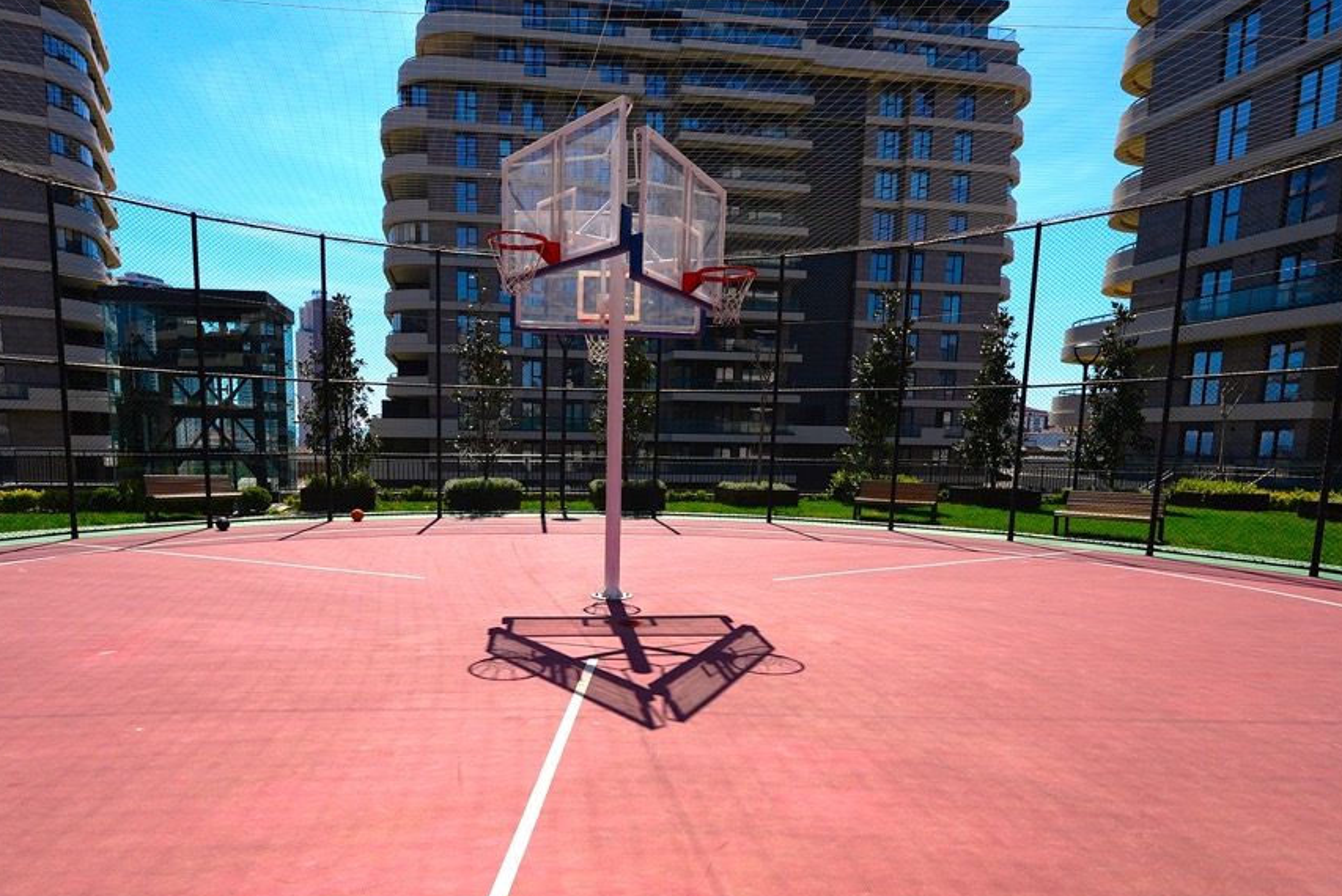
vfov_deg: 58.8
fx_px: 783
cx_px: 596
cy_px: 560
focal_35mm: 21
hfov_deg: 80.9
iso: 80
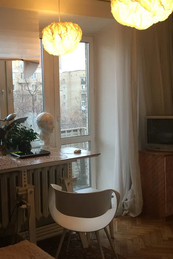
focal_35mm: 41
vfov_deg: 47.4
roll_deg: +1.9
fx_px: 295
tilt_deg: -5.0
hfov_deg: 31.8
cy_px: 128
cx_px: 36
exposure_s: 1/33
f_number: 2.2
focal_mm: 4.15
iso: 50
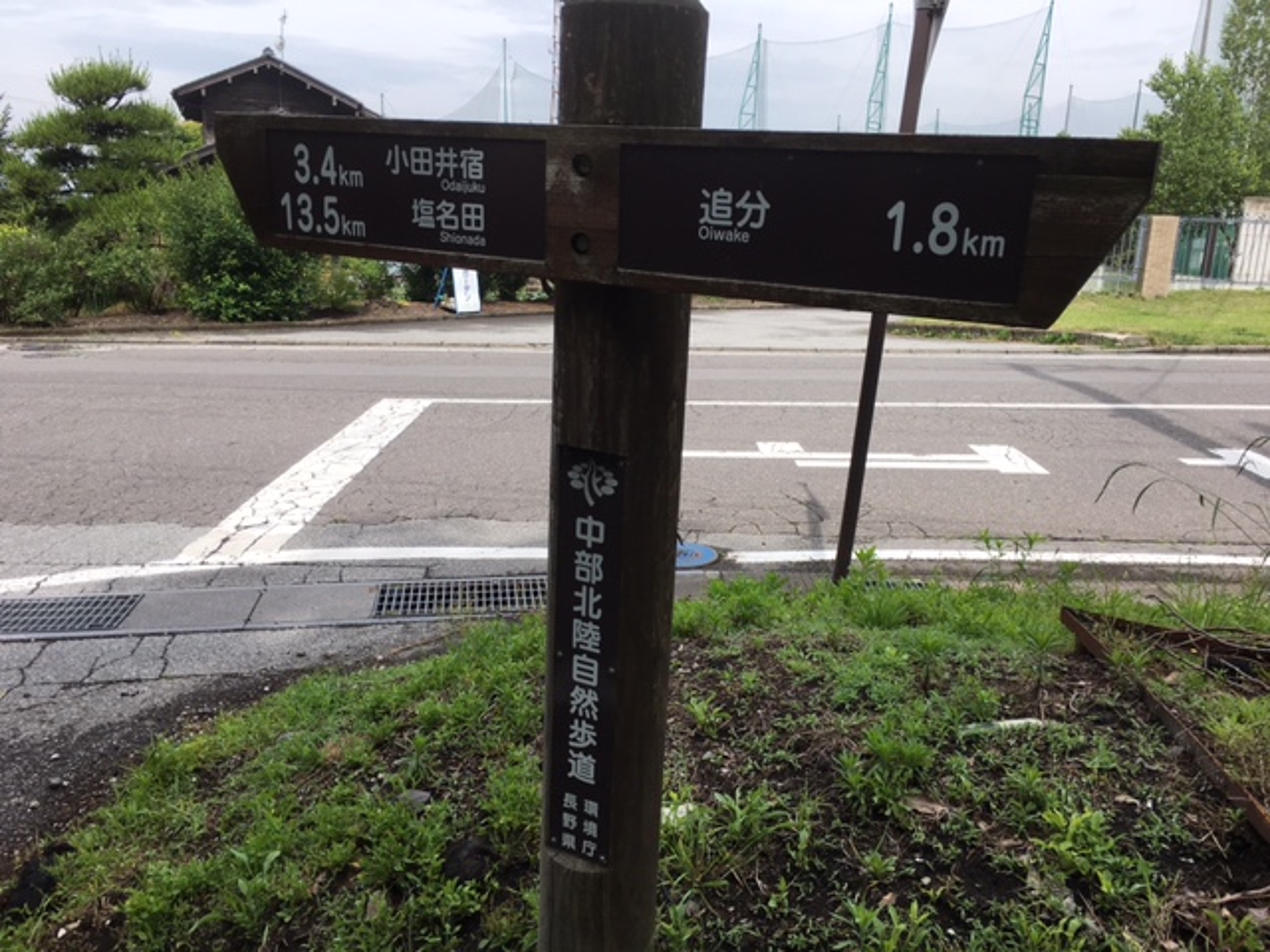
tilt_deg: -13.3
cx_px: 635
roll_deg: -2.1
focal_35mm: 29
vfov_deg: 48.2
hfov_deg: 61.7
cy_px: 476
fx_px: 1064
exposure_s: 1/1479
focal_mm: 4.15
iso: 25
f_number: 2.2
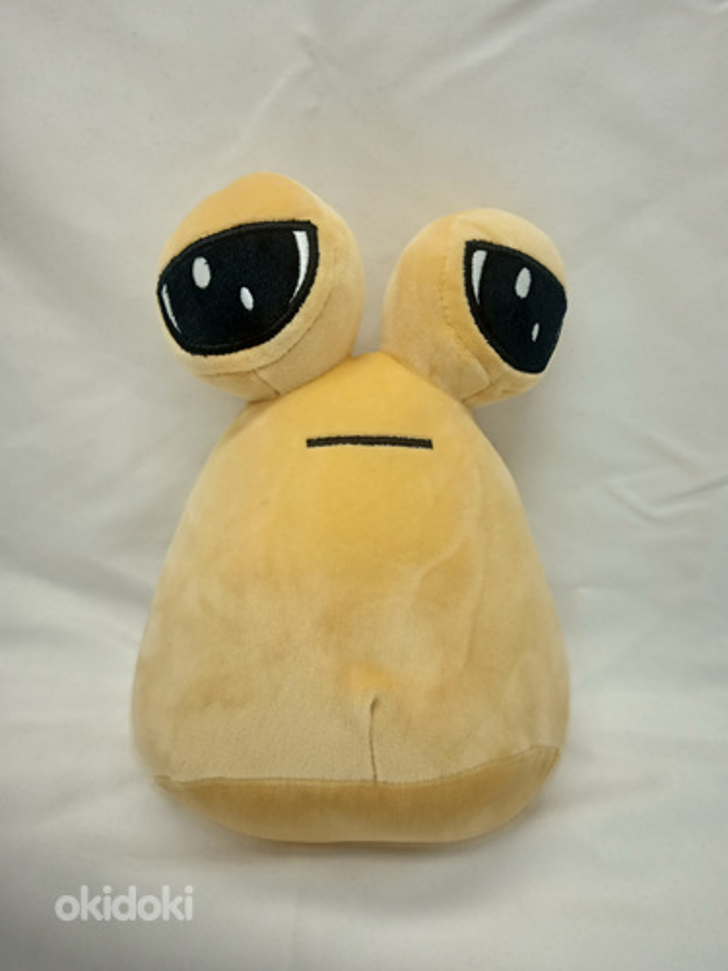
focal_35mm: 28
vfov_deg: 63.4
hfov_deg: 49.7
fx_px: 785
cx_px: 364
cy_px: 486
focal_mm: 3.43
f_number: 2.2
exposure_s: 1/129
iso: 100
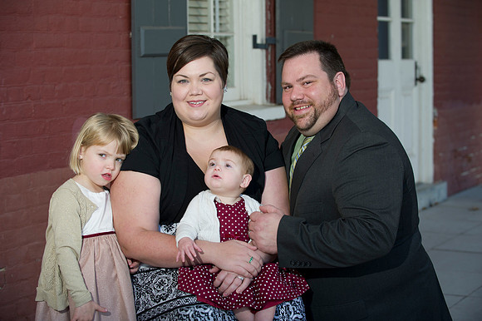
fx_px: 1070
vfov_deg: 17.0
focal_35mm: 80
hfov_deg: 25.4
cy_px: 160
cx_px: 241
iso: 250
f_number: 3.5
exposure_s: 1/250
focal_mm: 80
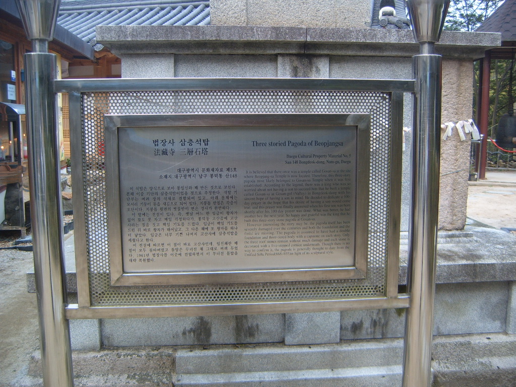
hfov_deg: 50.1
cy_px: 194
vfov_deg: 38.7
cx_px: 258
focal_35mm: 37
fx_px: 552
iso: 63
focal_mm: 6.2
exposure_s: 1/45
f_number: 2.9
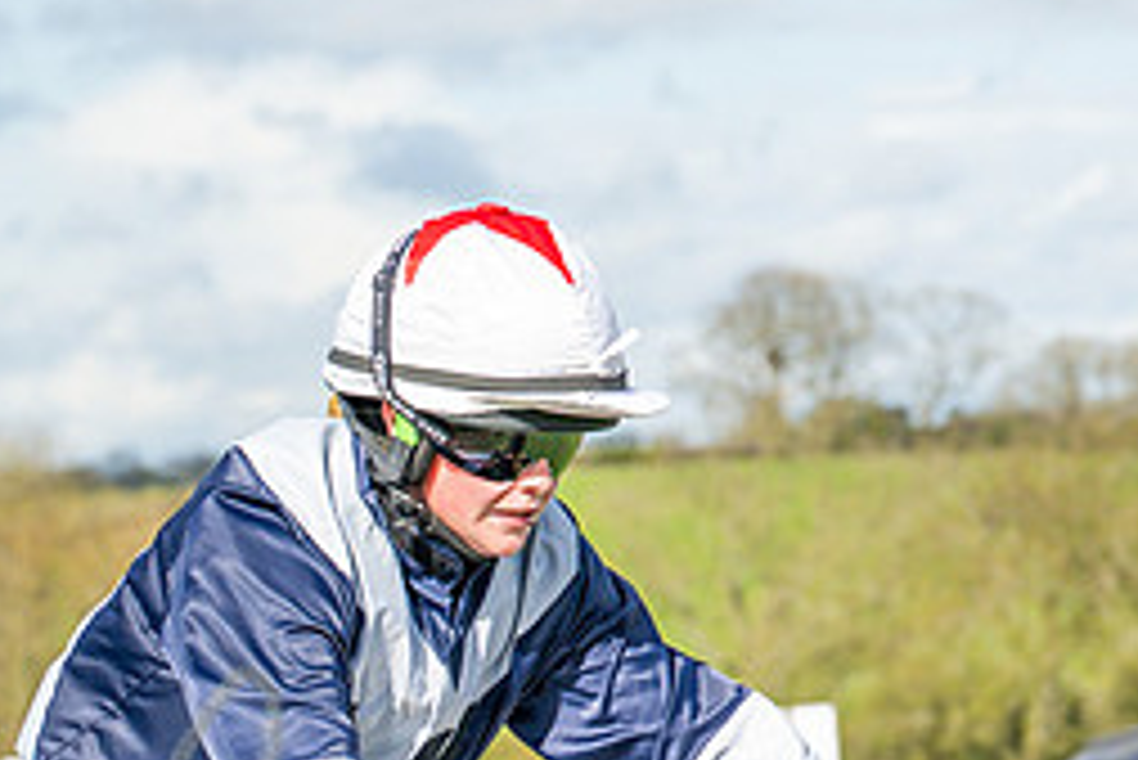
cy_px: 981
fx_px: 9488
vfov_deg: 4.6
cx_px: 694
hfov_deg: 6.9
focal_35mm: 300
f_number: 4.5
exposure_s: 1/1600
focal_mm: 70
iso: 250
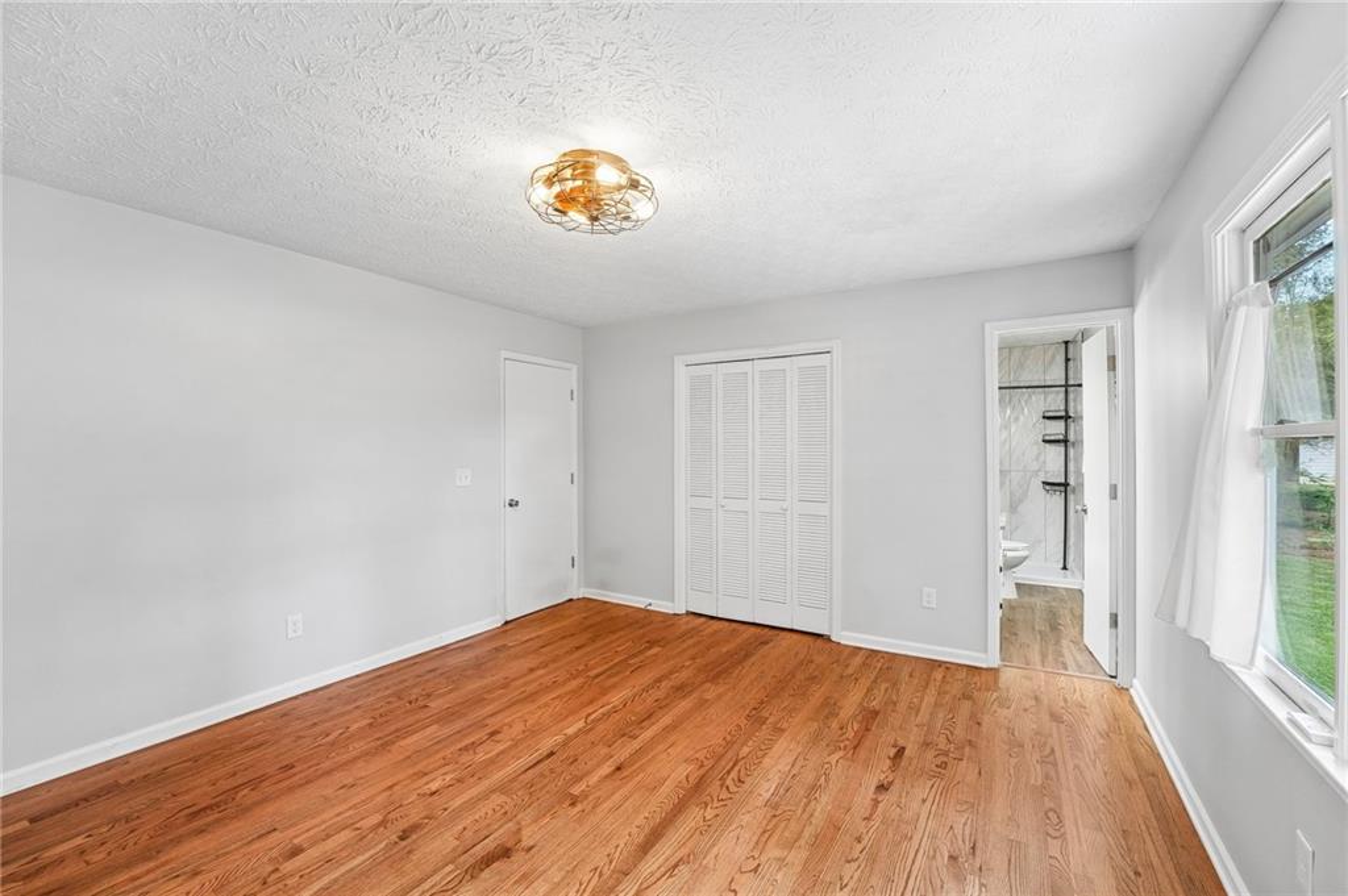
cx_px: 674
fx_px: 524
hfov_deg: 104.3
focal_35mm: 14
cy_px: 448
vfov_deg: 81.1
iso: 320
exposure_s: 1/6
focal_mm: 14
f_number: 8
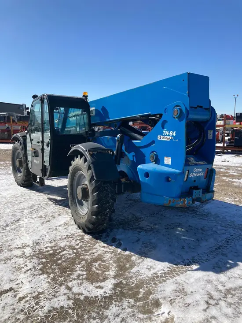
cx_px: 121
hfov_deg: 49.8
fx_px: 261
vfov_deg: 63.4
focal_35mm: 28
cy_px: 162
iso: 25
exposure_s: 1/2825
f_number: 1.8
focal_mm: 3.99
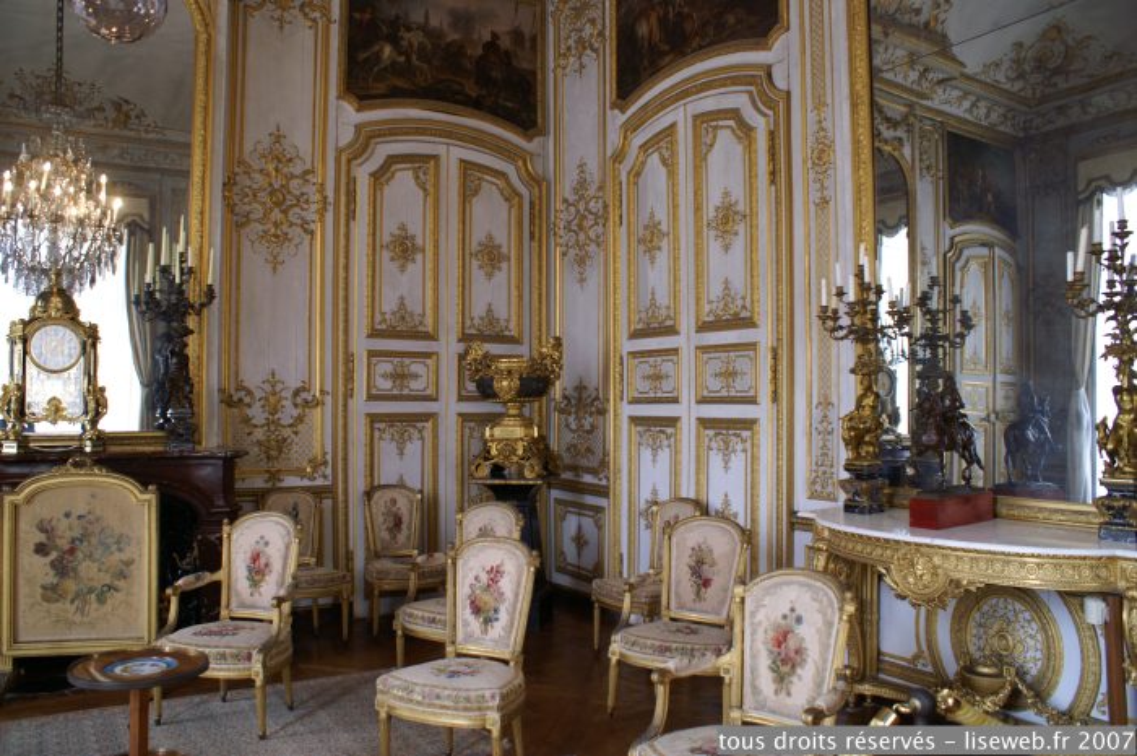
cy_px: 378
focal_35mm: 27
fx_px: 852
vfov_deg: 47.8
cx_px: 568
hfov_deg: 67.4
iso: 400
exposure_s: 1/30
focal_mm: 18
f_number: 3.5
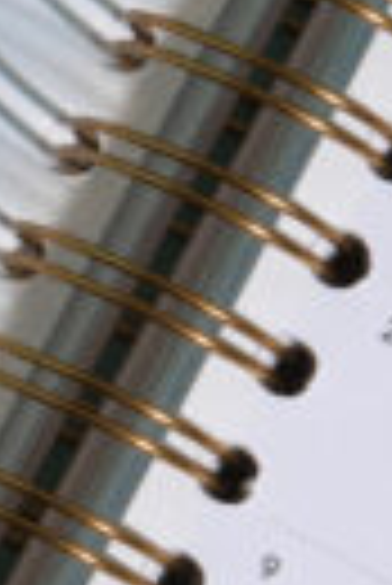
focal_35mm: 471
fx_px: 7672
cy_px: 130
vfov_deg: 4.4
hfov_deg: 2.9
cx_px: -565
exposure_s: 1/160
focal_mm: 60
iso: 100
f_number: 16
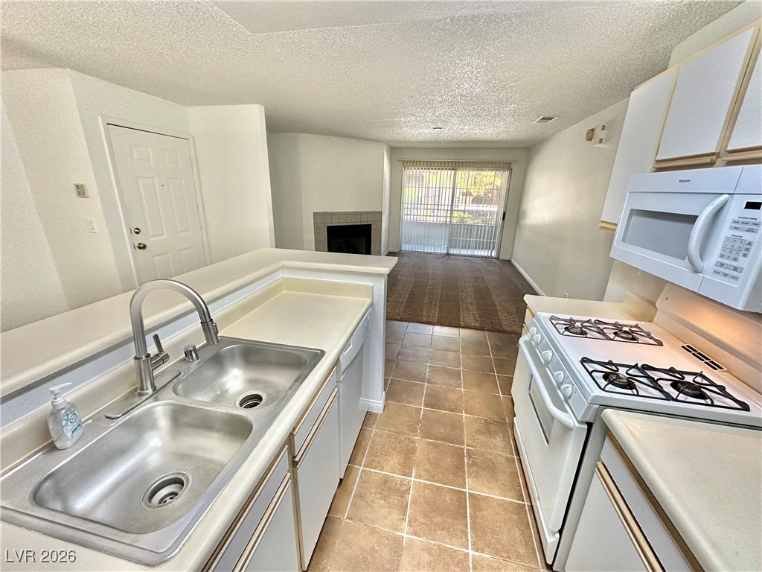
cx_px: 381
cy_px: 286
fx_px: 308
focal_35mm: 14
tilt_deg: -18.4
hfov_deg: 102.1
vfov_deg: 85.7
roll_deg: -2.1
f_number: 2.2
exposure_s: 1/120
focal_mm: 2.22
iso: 250
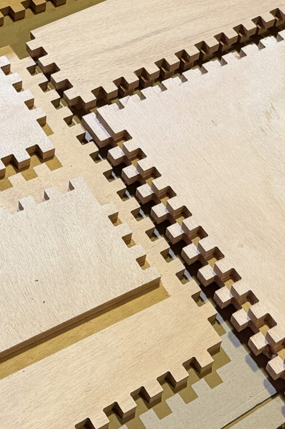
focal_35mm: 86
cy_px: 88
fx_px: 1022
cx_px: 205
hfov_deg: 15.8
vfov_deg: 23.3
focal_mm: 6.76
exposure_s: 1/50
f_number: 1.78
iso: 200
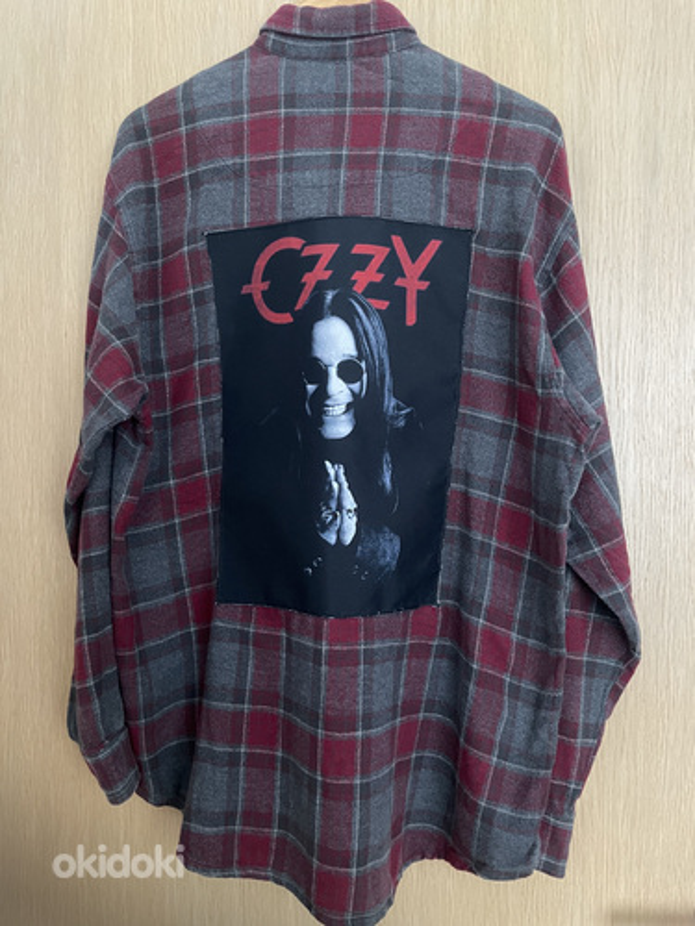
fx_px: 696
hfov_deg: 53.1
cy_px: 463
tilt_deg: -2.7
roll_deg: +0.0
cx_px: 348
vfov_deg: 67.3
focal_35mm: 26
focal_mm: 4.2
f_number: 1.6
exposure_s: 1/30
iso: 800
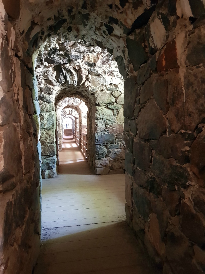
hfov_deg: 53.1
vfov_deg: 67.3
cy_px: 137
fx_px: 205
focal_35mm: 26
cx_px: 102
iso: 800
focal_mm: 4.2
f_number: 1.7
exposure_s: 1/10
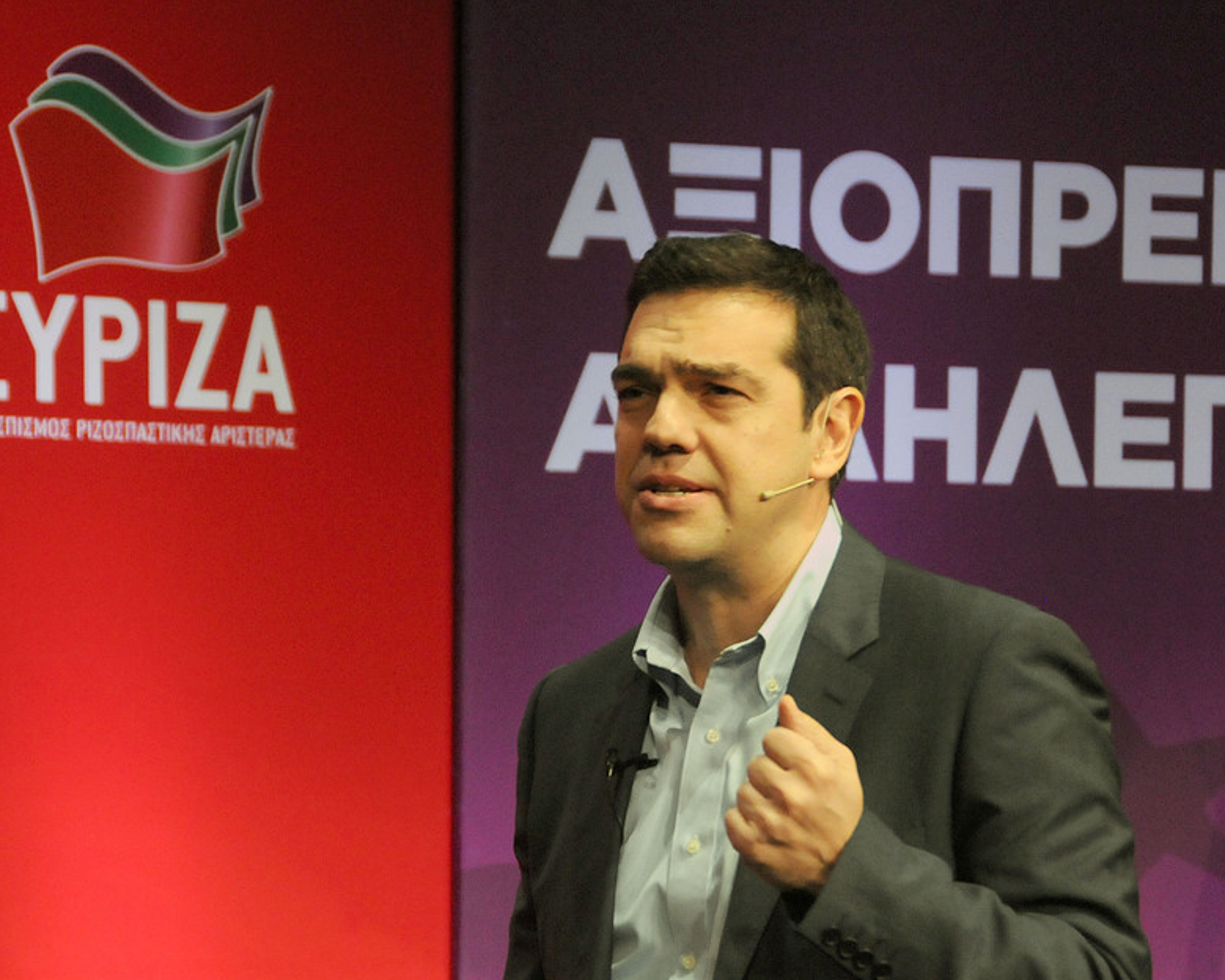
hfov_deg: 9.9
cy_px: 588
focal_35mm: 195
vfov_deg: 7.9
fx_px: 7069
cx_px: 731
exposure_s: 1/160
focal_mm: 90
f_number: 5.3
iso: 1600
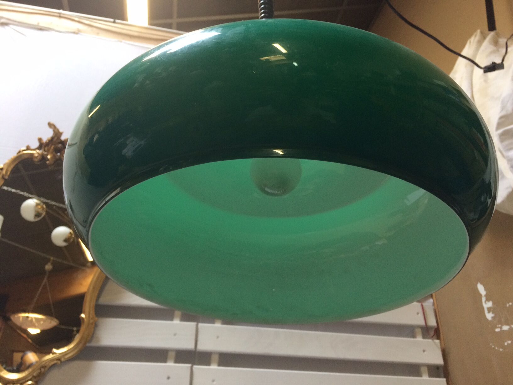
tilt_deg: +29.5
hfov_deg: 61.7
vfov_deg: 48.2
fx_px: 430
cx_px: 256
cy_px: 192
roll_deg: -0.7
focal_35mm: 29
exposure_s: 1/33
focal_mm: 4.15
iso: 80
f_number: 2.2
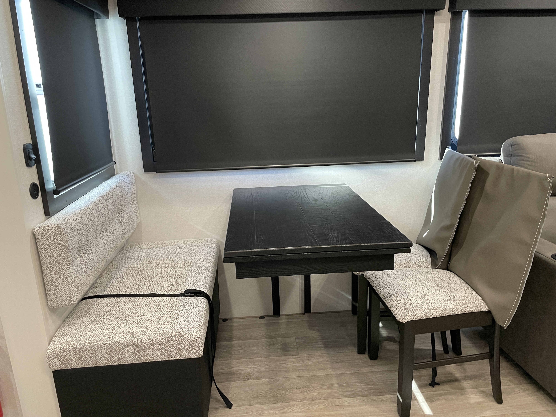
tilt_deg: -13.6
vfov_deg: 53.1
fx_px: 418
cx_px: 278
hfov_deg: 67.3
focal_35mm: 26
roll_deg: +2.5
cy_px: 208
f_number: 1.6
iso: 400
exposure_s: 1/60
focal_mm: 4.2
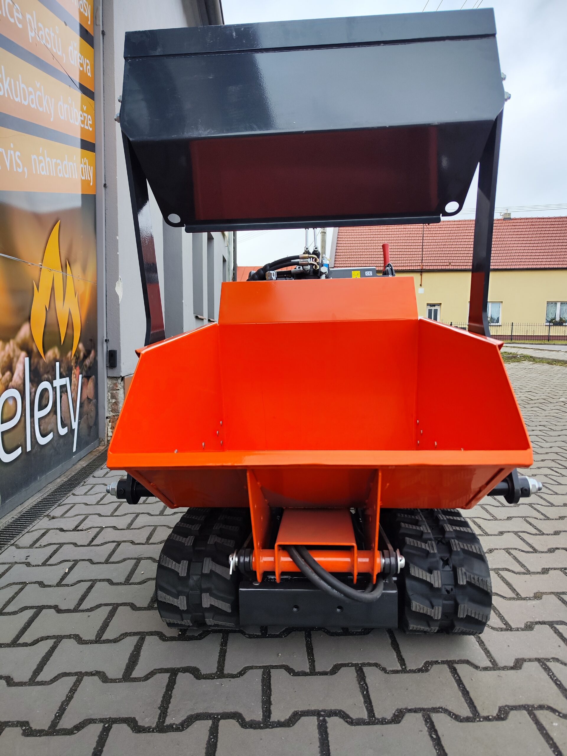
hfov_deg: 58.9
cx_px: 284
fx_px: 502
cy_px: 378
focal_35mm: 23
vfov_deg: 73.9
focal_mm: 7.01
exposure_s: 1/1010
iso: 100
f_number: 1.69
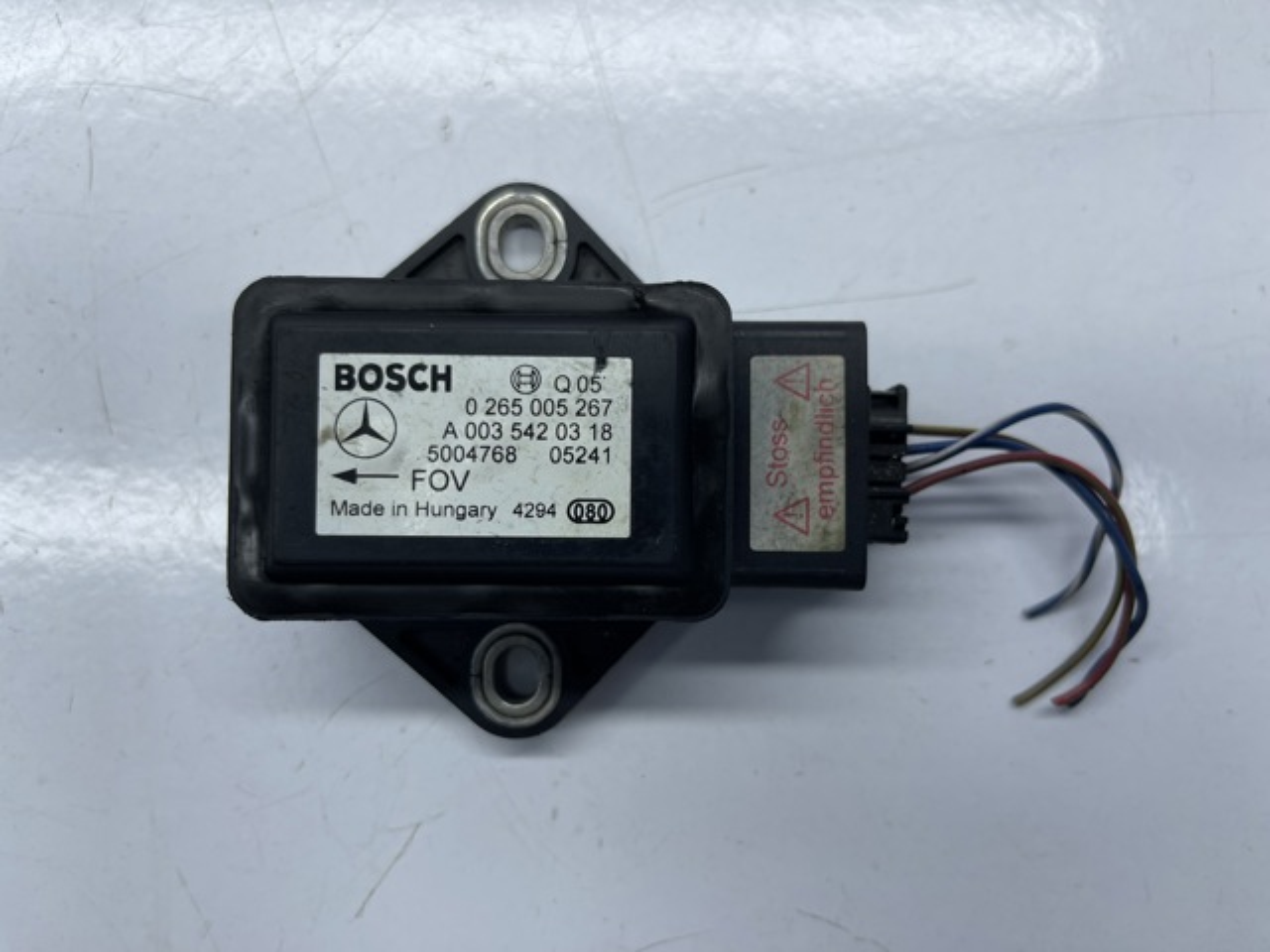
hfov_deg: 69.4
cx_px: 635
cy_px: 476
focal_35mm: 25
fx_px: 917
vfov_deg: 54.9
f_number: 1.6
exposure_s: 1/468
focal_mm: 5.1
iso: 32
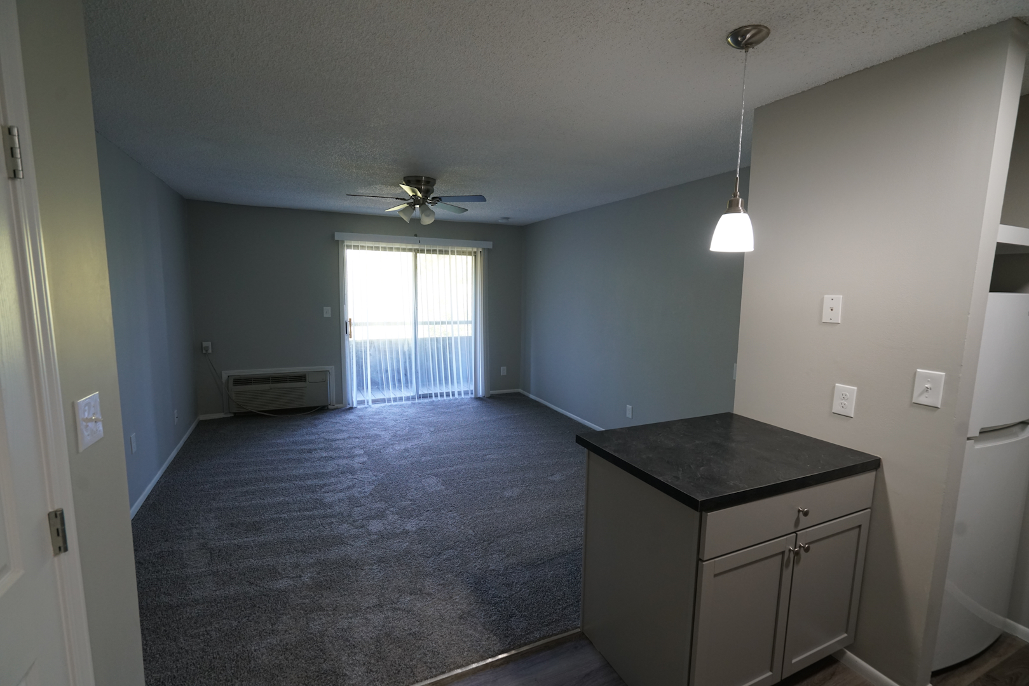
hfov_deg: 96.7
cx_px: 514
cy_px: 343
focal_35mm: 16
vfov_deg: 73.8
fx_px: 457
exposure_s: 1/60
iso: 1250
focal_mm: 16
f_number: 5.6
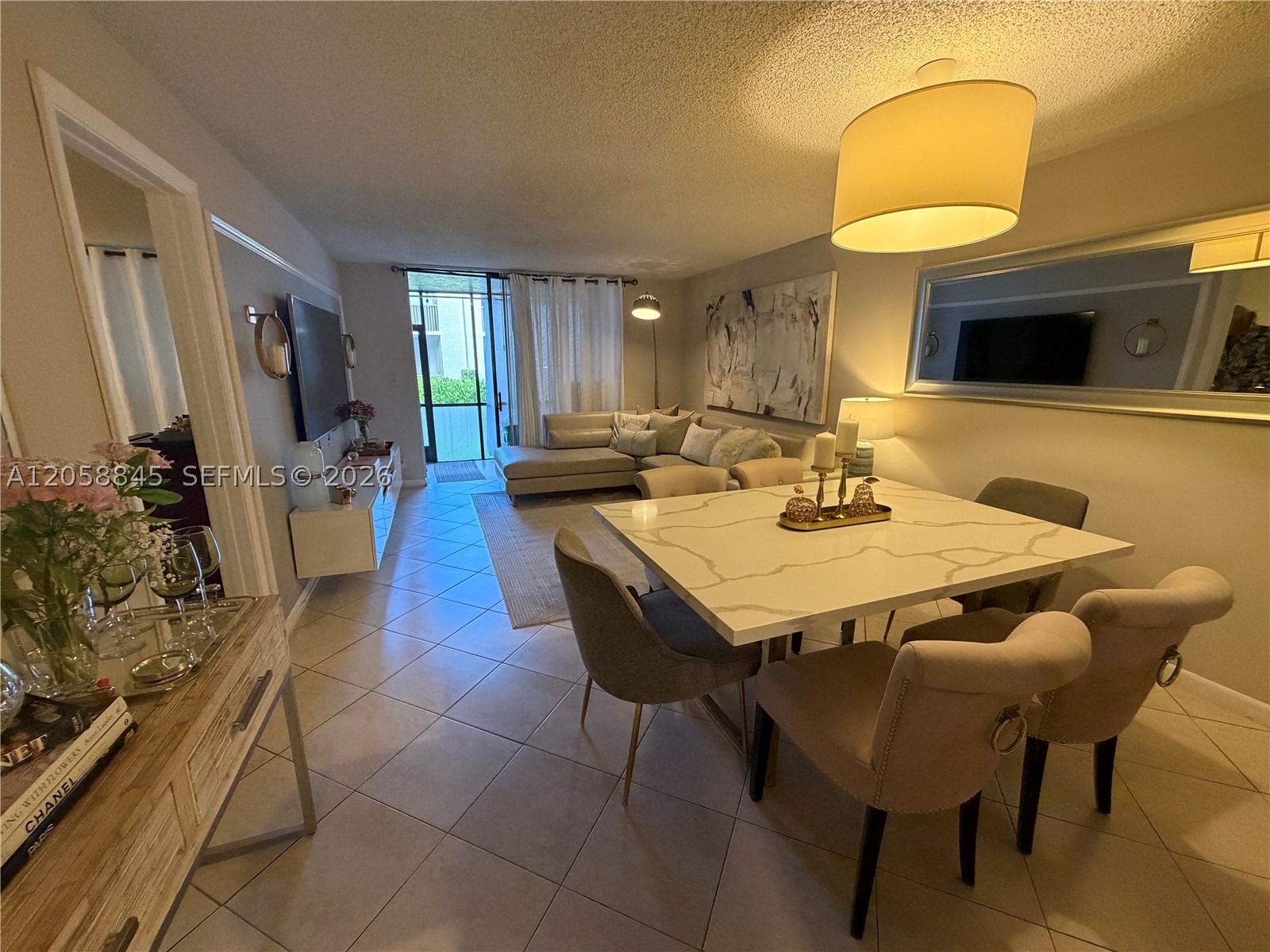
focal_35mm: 14
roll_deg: +0.6
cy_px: 476
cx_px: 635
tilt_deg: -13.7
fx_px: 514
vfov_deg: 85.7
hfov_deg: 102.1
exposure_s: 1/60
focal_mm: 2.22
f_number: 2.2
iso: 400
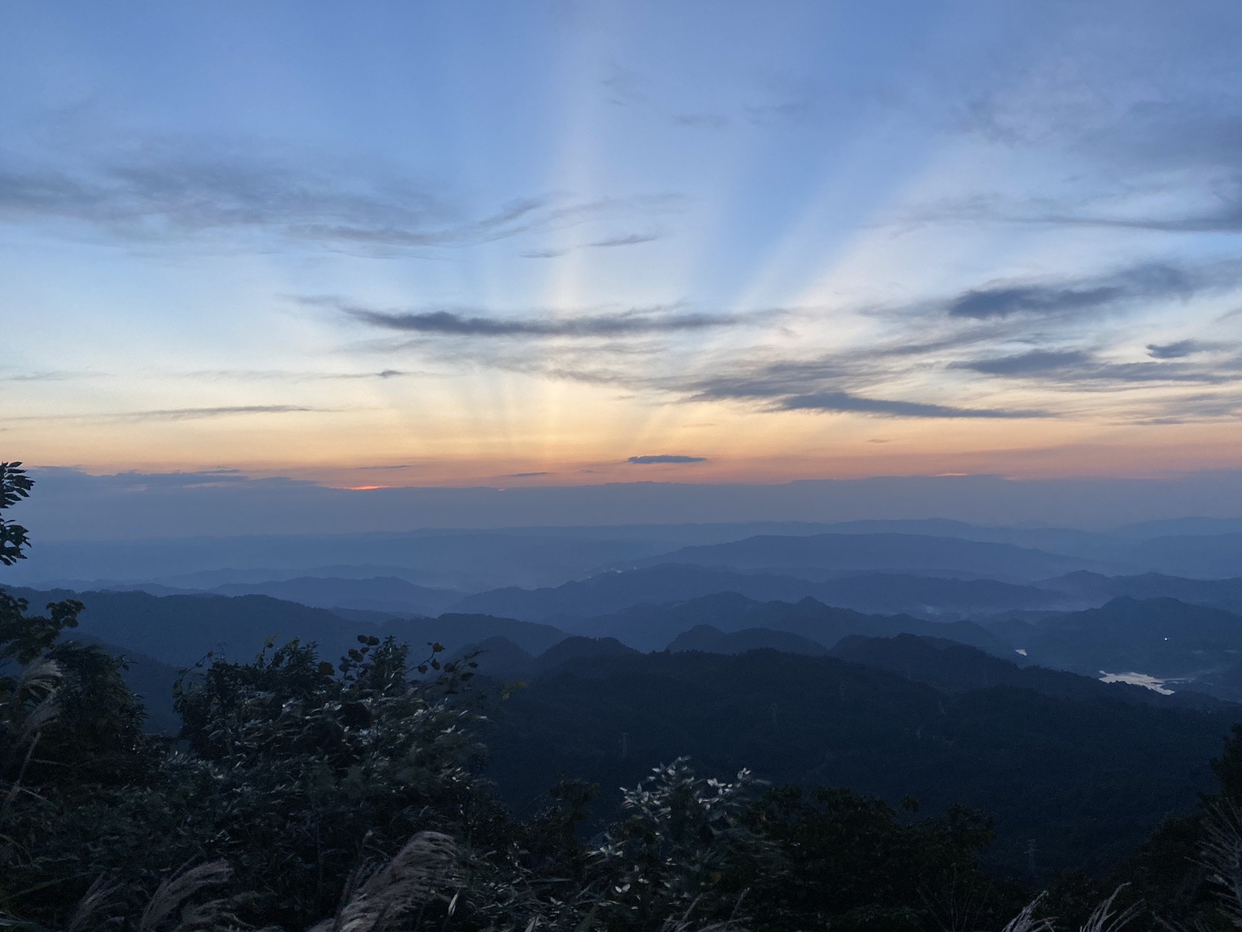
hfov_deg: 59.8
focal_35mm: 30
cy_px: 439
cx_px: 694
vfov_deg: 46.8
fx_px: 1076
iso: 125
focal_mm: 4.25
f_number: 1.8
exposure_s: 1/116
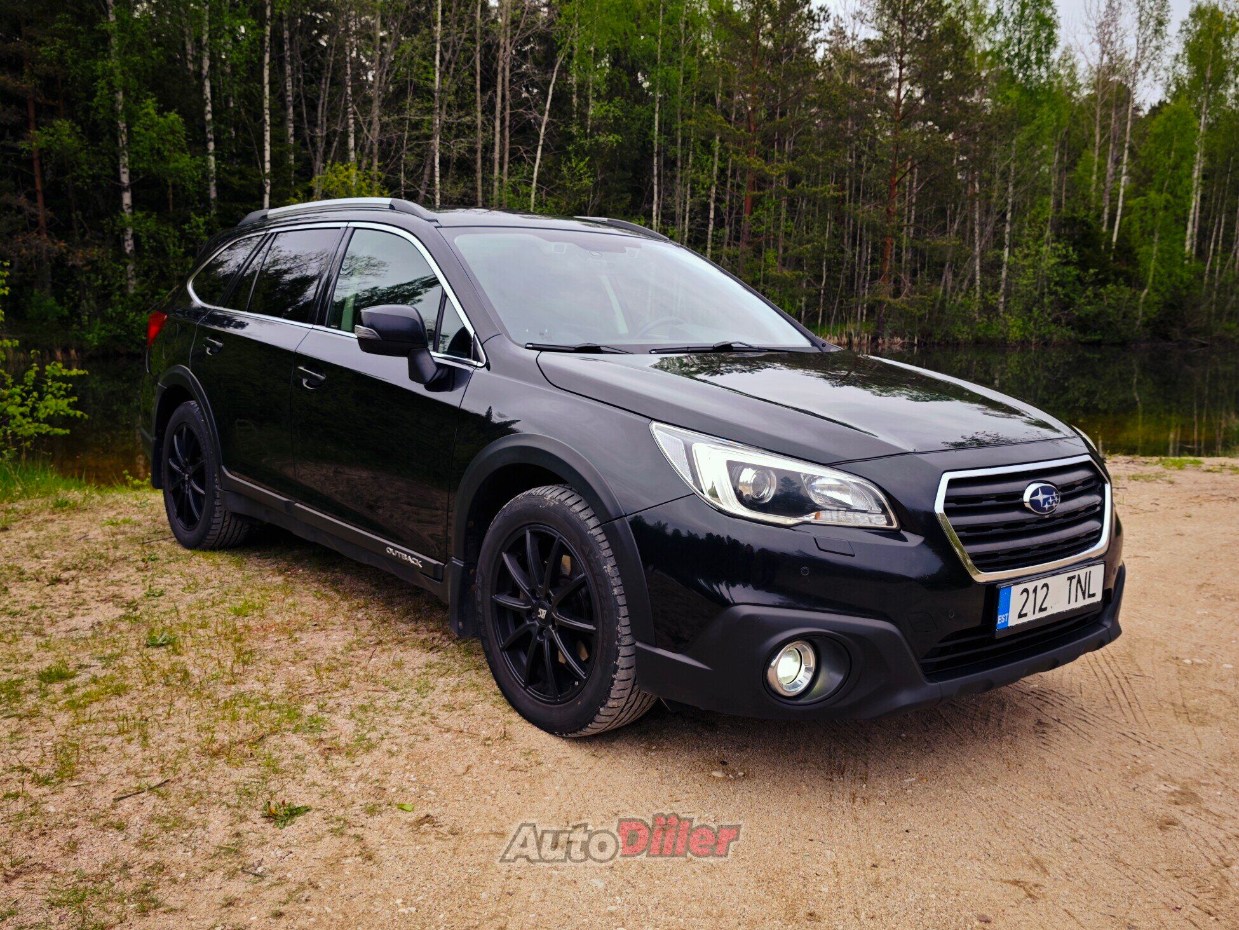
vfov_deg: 46.8
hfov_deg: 60.0
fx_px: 1074
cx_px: 620
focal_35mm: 30
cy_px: 465
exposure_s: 1/172
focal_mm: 8.72
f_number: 2
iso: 50
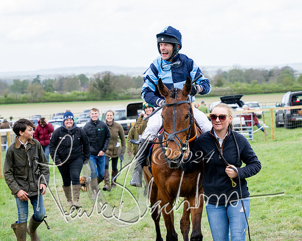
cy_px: 105
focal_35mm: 89
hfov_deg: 21.4
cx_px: 160
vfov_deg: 17.2
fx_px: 798
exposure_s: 1/400
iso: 400
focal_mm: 70
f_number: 5.6
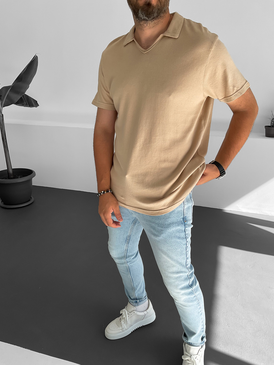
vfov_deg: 61.7
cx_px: 137
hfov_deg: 48.2
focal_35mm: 29
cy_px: 182
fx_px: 306
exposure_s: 1/320
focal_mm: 3
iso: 16
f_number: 1.8
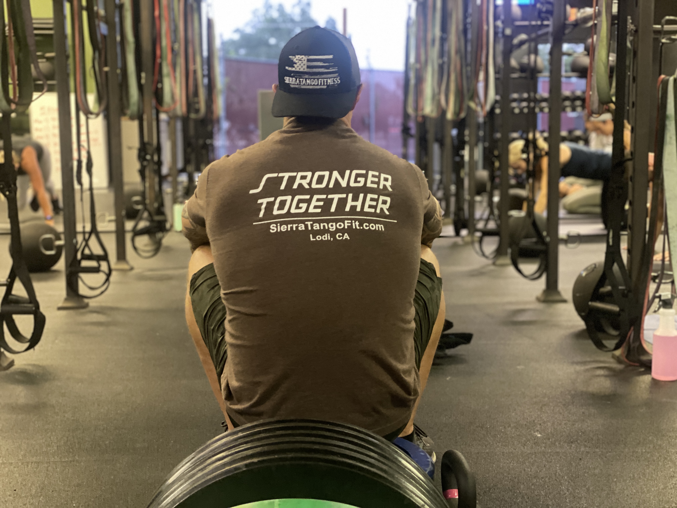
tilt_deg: -8.7
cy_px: 254
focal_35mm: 52
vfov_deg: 28.0
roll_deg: +1.0
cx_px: 338
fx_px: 1017
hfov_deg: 36.8
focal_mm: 6
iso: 400
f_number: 2
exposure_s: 1/15
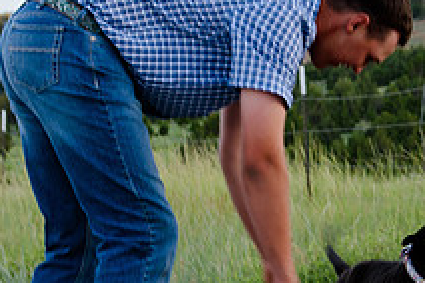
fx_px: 2536
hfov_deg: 9.6
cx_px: 281
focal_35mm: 215
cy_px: 139
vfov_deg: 6.4
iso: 160
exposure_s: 1/100
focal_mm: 55
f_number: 5.6
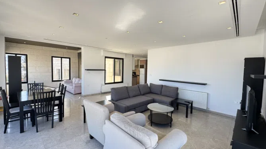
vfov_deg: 67.1
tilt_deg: -1.8
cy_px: 74
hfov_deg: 99.4
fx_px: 113
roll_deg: -1.8
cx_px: 136
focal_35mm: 16
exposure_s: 1/104
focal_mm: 2.22
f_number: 2.2
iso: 40
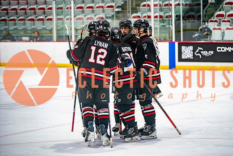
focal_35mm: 135
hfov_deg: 15.2
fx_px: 871
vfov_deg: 10.2
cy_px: 69
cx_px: 131
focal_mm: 120
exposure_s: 1/640
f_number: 2.8
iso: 1600
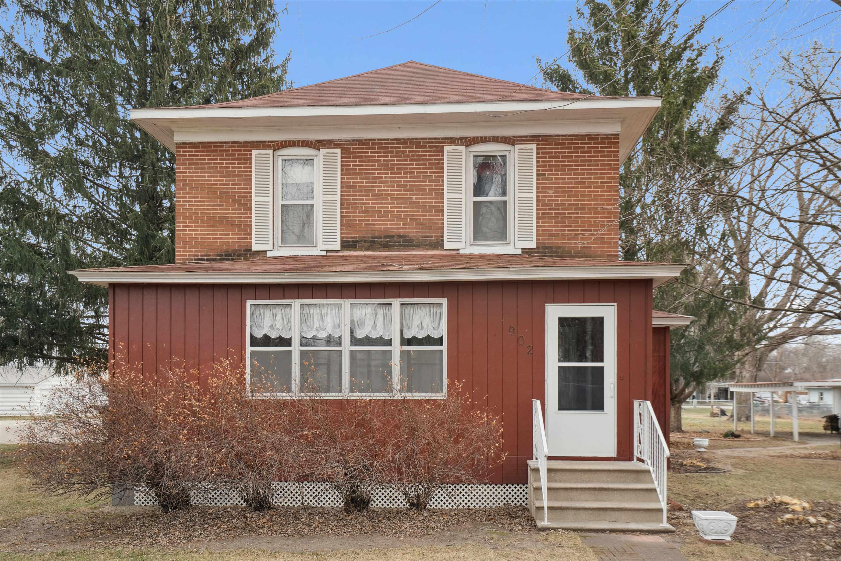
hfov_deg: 63.7
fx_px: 677
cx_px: 420
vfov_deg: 45.0
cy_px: 280
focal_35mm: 29
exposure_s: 1/50
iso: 400
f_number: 9
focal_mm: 29
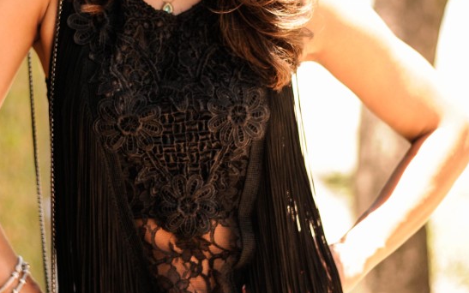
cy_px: 99
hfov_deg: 14.6
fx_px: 1828
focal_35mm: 143
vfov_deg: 9.2
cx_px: 180
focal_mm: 50
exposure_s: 1/1250
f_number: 1.8
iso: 320
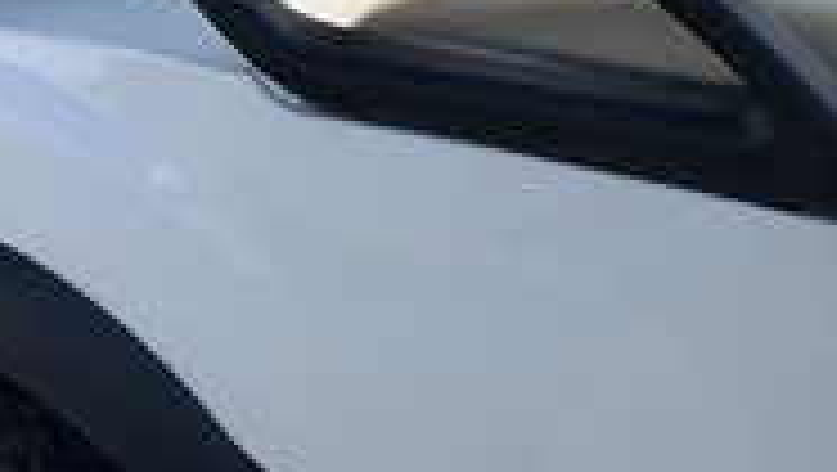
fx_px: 1510
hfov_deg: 30.6
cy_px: -175
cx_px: 594
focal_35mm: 68
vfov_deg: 16.6
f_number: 1.8
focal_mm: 3
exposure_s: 1/1730
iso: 25
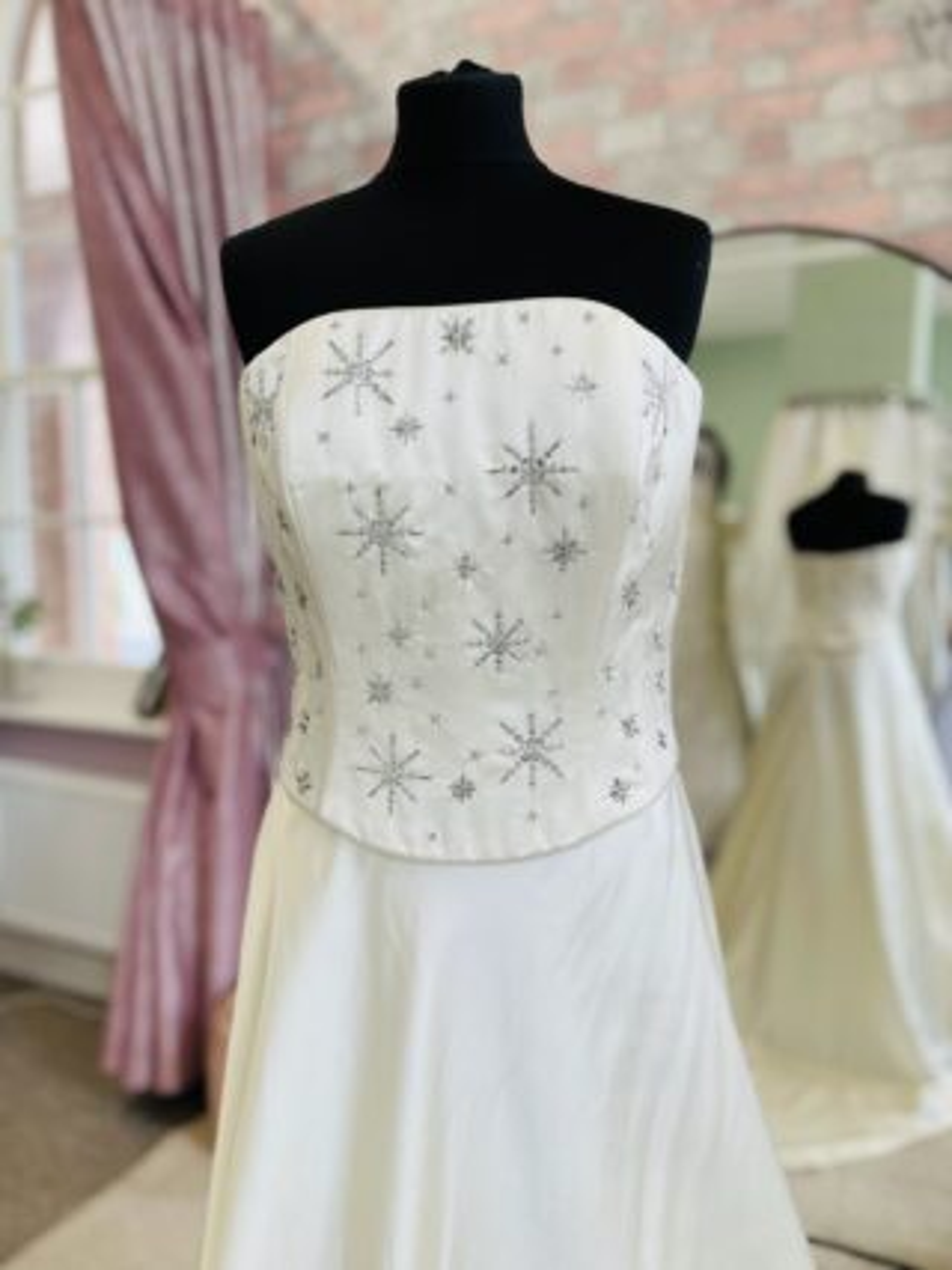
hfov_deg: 53.0
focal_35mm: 26
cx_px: 476
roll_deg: +0.3
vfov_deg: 67.3
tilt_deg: -6.4
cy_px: 635
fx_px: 954
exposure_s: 1/121
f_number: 1.6
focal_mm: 5.1
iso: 32
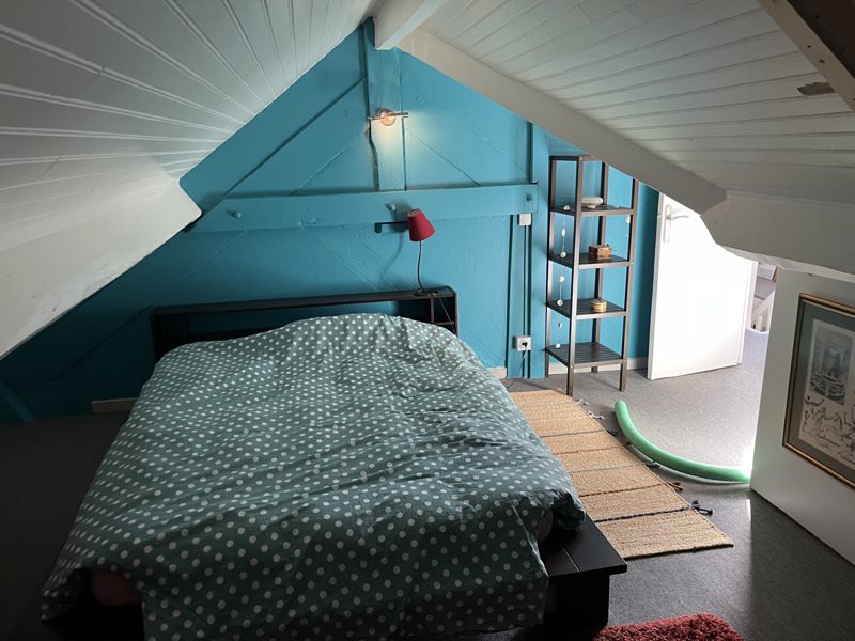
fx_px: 642
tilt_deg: -15.0
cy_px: 320
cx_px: 428
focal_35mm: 26
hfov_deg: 67.3
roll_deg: +1.8
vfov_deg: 53.1
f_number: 1.6
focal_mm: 5.1
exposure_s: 1/50
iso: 200
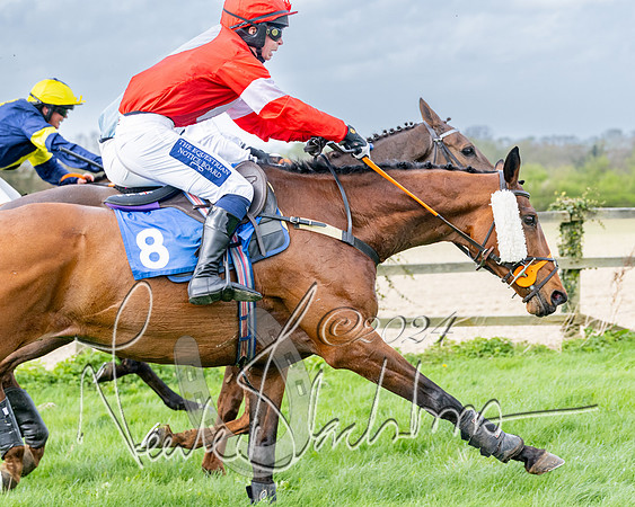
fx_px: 2223
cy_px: 254
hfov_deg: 16.3
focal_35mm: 118
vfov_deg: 13.0
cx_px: 367
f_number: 4
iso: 400
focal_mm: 70
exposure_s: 1/1600
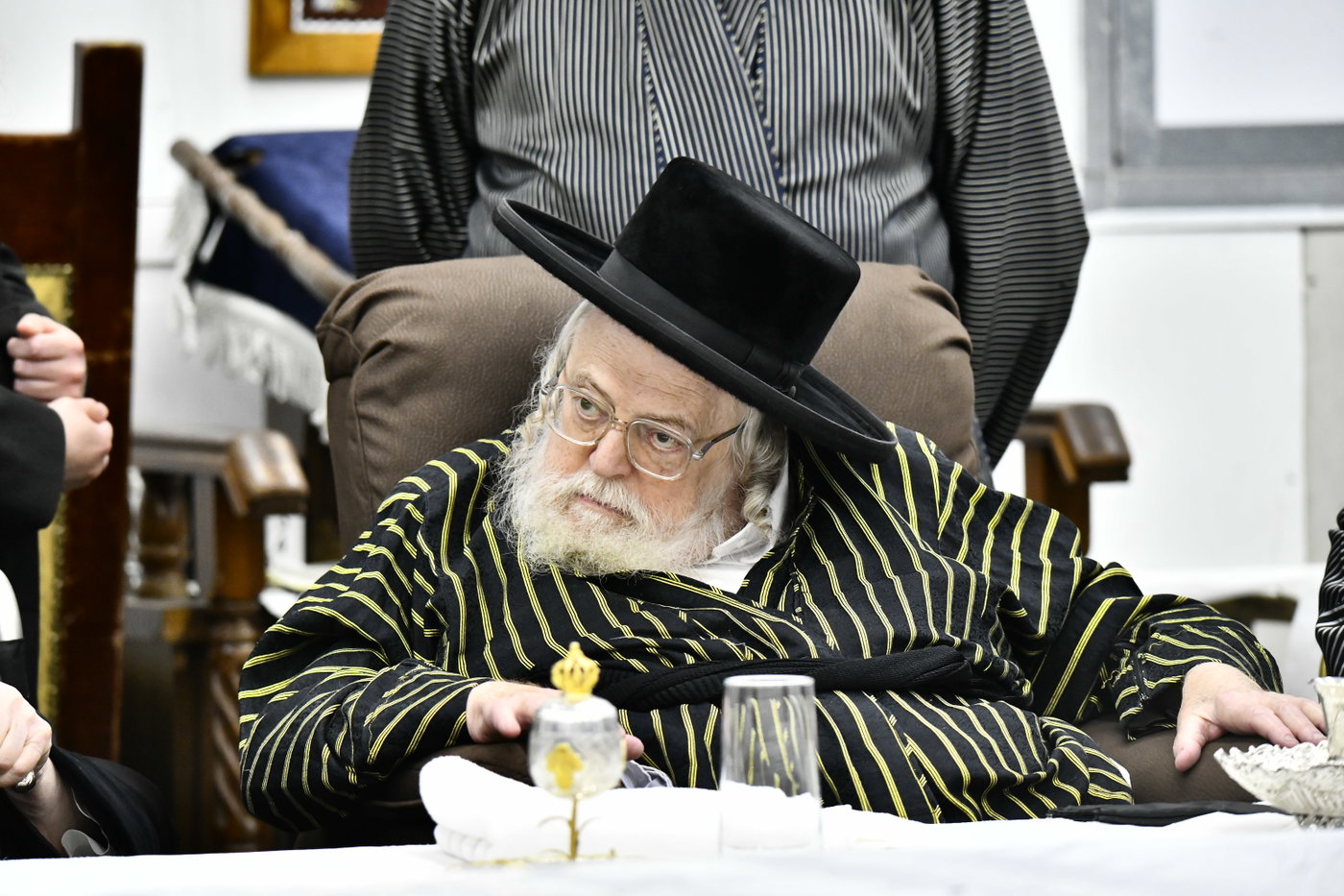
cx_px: 672
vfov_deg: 4.6
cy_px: 448
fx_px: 11198
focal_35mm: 300
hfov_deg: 6.9
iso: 3200
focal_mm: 300
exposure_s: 1/250
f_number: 5.6
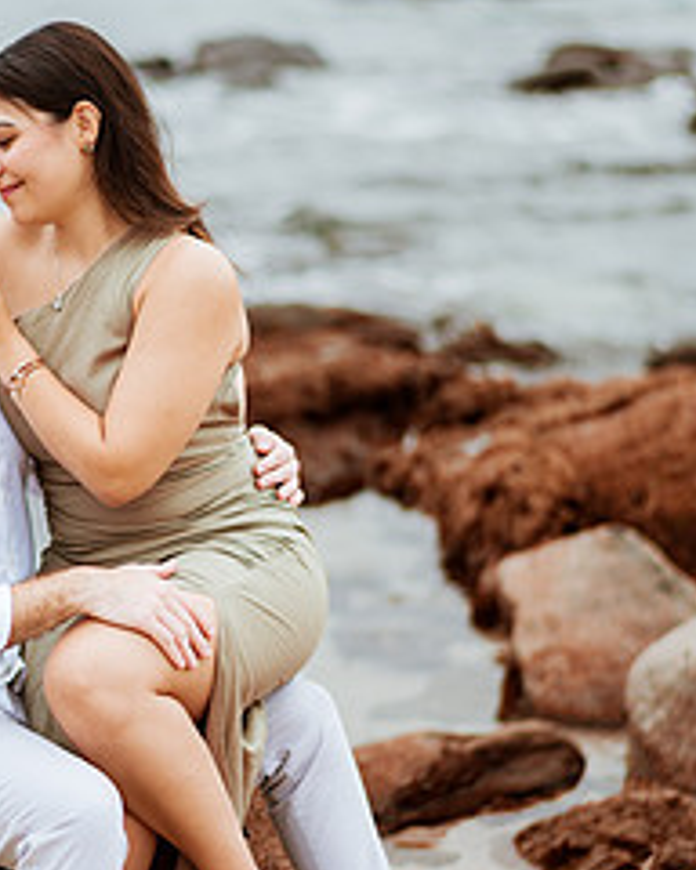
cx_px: 178
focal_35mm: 102
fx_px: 2626
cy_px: 486
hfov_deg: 15.0
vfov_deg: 18.8
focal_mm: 58
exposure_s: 1/640
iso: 125
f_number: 1.4
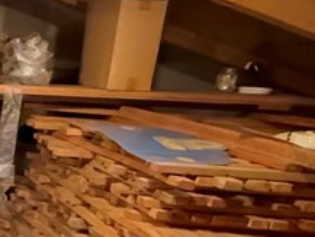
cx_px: -247
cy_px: 183
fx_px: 601
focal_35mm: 66
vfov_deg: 22.0
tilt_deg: -13.5
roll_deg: -1.7
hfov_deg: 20.7
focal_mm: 2.22
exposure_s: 1/60
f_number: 2.2
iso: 1600
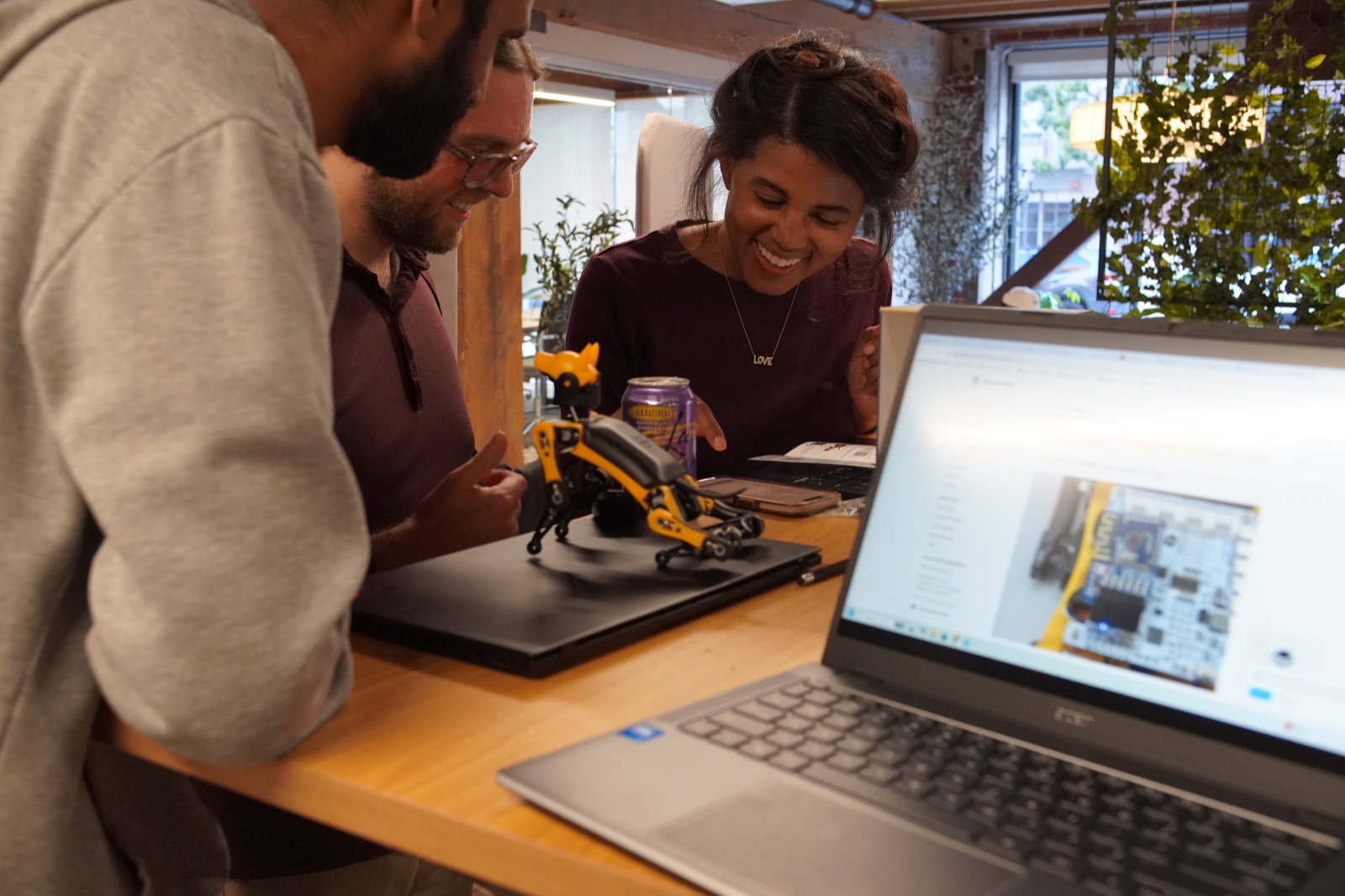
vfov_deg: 38.3
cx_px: 672
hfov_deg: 55.1
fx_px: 1289
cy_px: 448
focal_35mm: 34
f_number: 4
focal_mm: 23
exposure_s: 1/160
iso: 3200
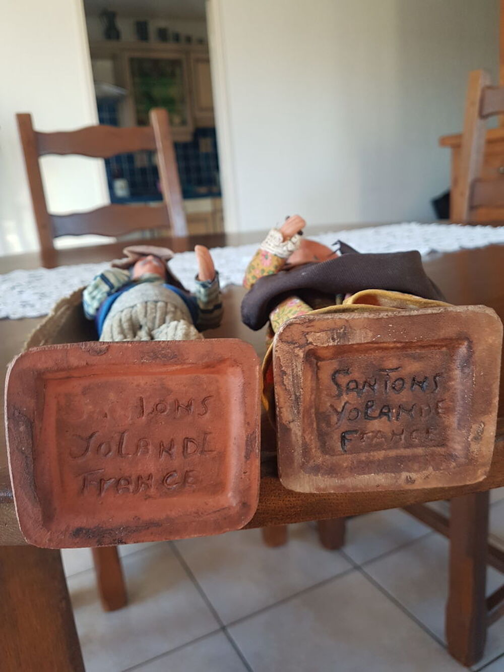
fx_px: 505
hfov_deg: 53.1
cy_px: 336
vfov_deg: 67.3
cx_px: 252
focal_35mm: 26
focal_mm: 4.2
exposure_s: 1/50
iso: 80
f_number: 1.7
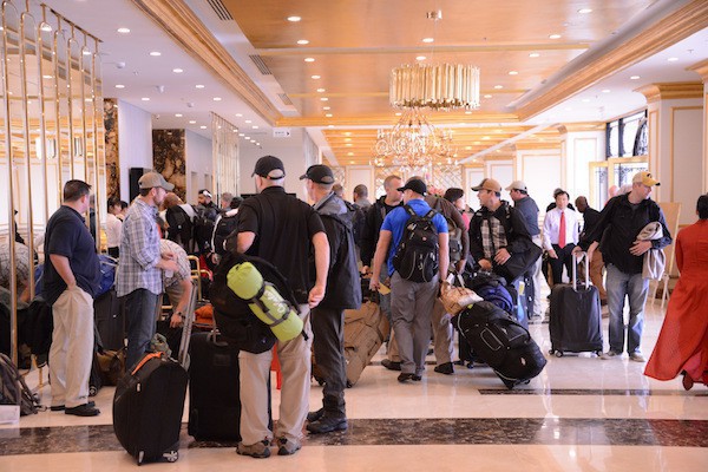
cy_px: 236
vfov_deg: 23.4
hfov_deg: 34.5
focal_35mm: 58
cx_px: 354
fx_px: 1141
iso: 4000
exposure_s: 1/160
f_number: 4.5
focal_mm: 58
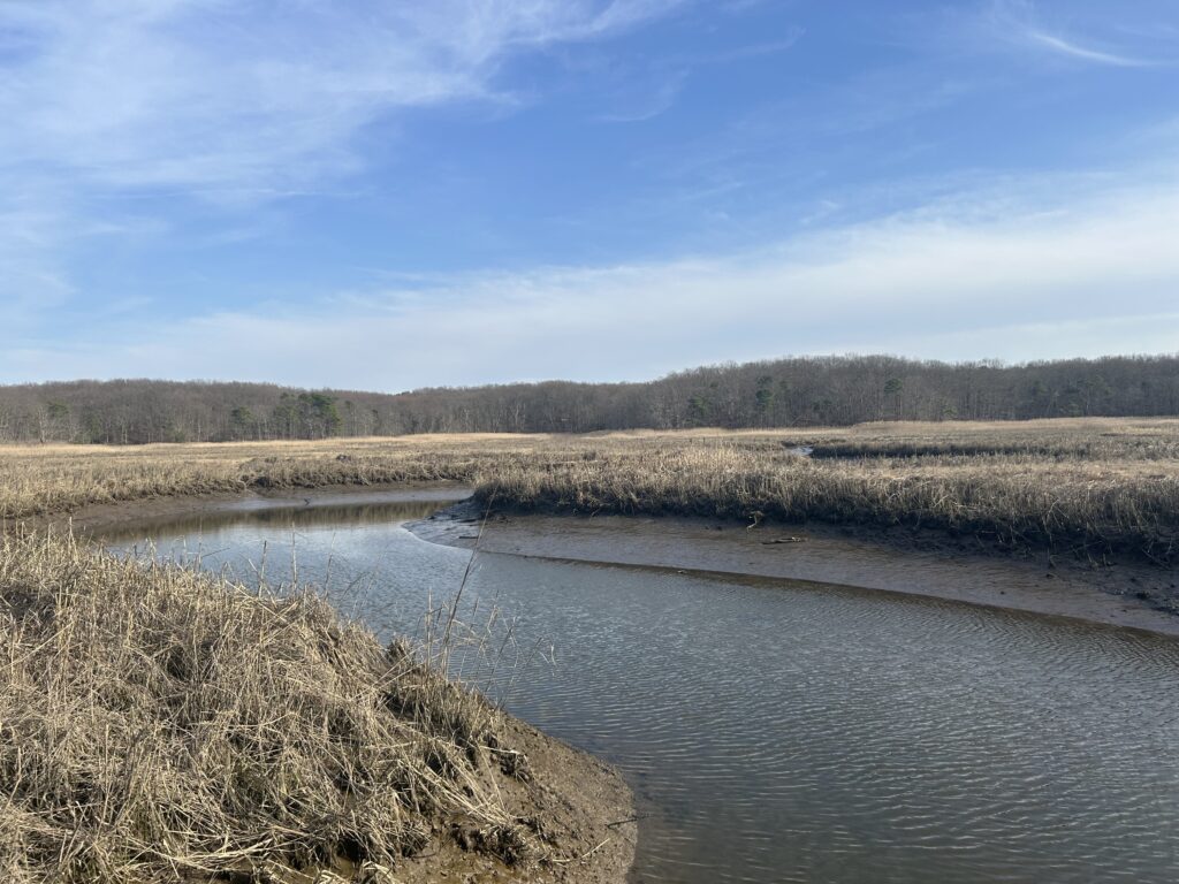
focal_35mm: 26
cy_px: 442
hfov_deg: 67.3
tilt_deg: -0.7
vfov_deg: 53.1
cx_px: 590
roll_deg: +1.3
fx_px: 886
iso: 50
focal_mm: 5.7
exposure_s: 1/3356
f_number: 1.5
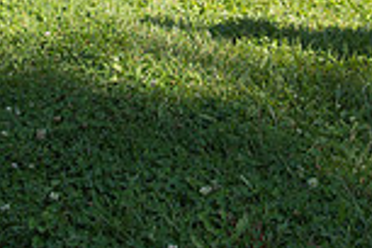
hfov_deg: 22.4
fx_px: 940
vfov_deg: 13.3
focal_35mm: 91
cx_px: 156
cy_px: -218
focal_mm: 24
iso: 200
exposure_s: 1/800
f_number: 5.6
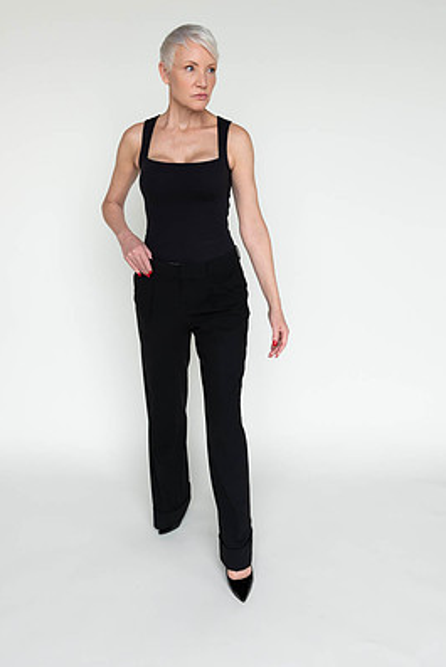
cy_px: 324
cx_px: 210
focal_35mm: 34
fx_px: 631
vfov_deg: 55.8
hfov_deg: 38.9
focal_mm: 30
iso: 640
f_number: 6.3
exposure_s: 1/125
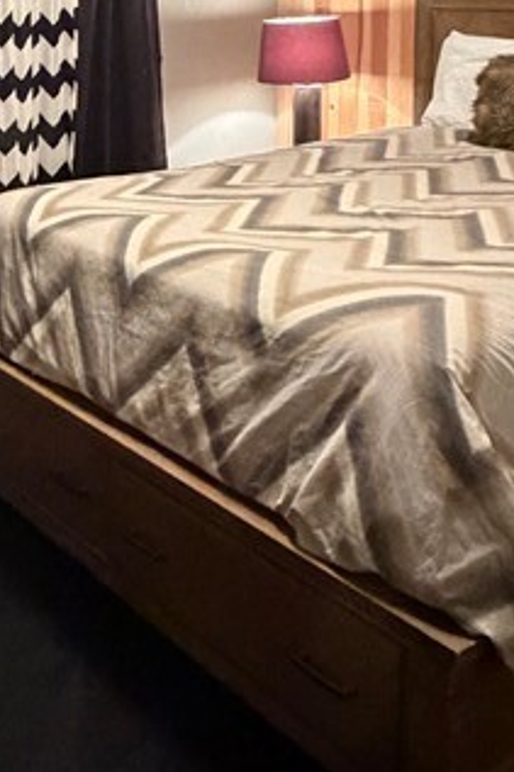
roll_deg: -0.1
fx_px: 1008
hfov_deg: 27.4
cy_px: 78
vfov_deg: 39.0
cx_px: 29
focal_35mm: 47
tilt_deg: -4.5
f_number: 2.2
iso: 1000
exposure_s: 1/40
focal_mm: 2.22
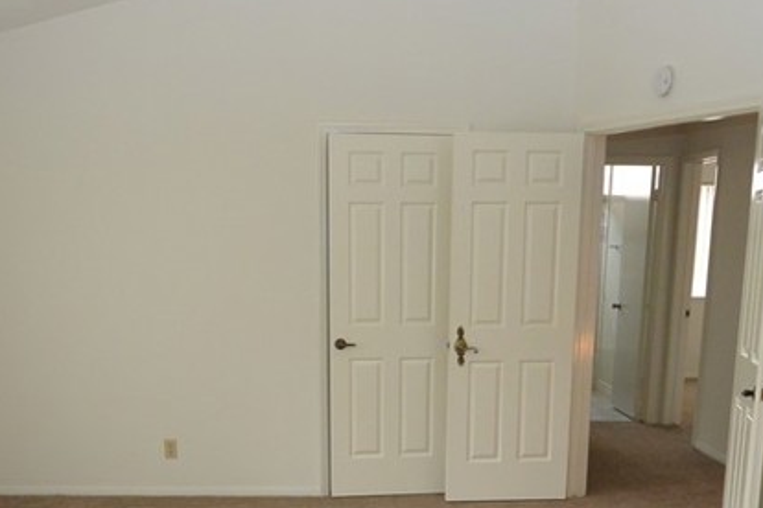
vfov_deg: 26.9
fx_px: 996
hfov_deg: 41.9
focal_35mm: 47
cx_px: 378
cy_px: 520
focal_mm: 7.3
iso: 400
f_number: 3.8
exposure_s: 1/125
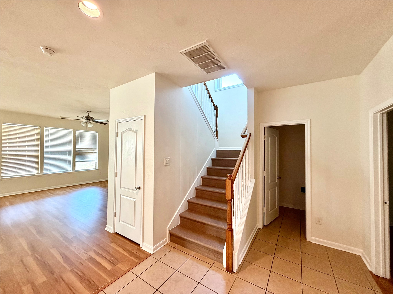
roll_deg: +0.5
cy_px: 147
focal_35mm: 14
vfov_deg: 85.7
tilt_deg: +1.9
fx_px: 159
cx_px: 196
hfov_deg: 102.1
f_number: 2.2
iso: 320
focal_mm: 2.22
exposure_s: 1/60
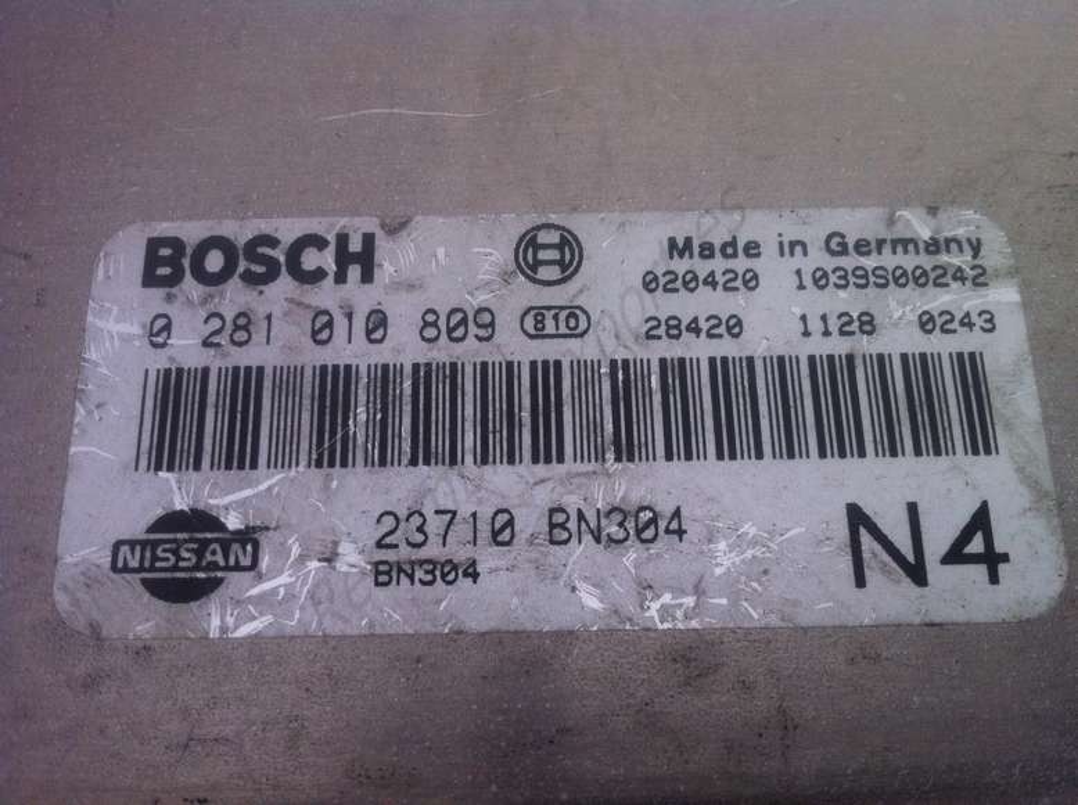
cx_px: 539
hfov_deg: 52.7
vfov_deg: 40.6
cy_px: 402
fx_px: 1088
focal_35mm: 35
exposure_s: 1/60
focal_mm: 3.85
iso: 80
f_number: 2.8
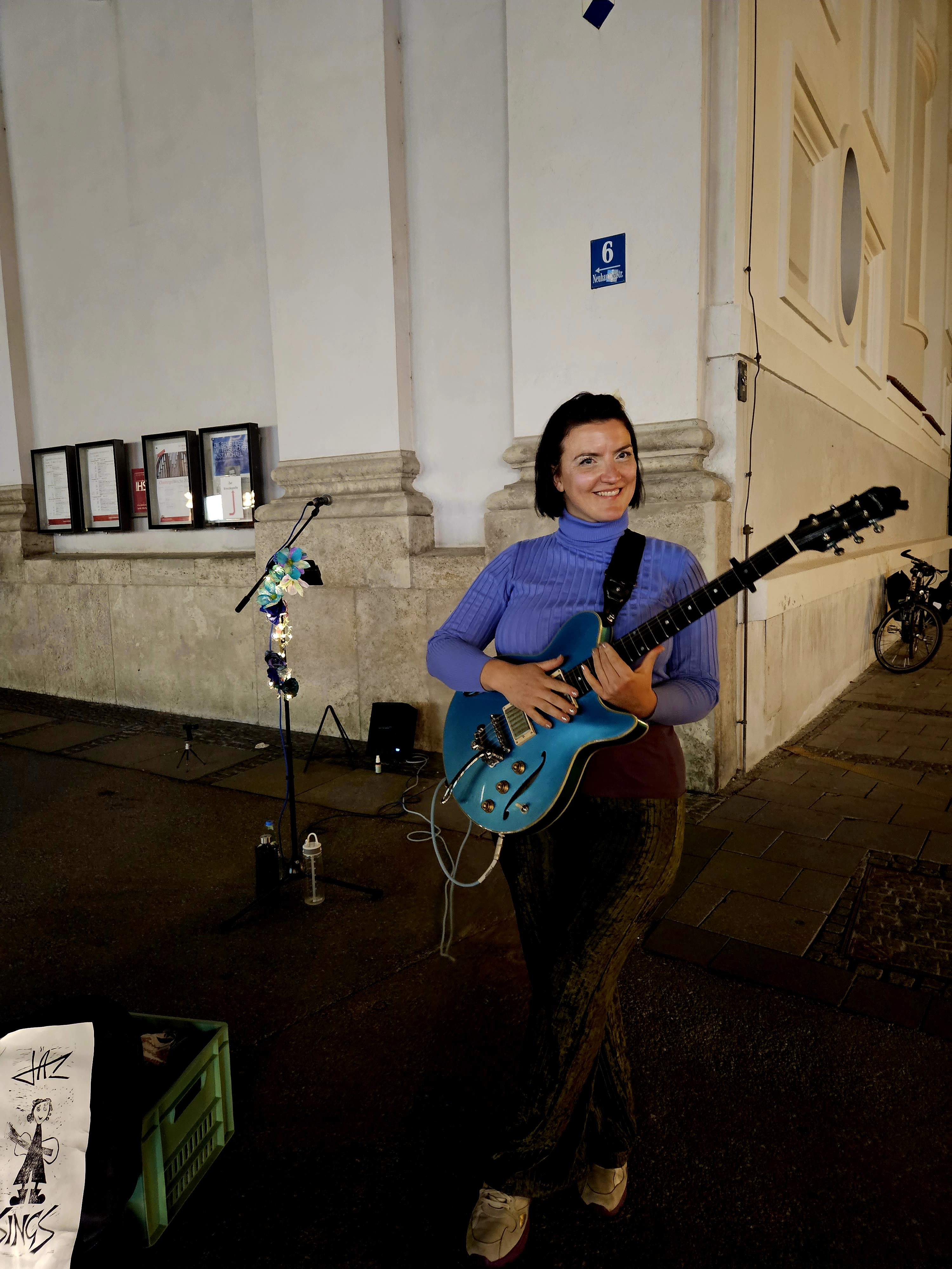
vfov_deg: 73.9
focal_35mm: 23
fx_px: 843
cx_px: 476
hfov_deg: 58.9
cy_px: 634
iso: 1250
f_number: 1.8
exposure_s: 1/25
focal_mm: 5.4
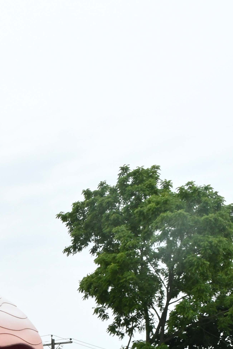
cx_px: -63
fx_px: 942
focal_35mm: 97
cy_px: 469
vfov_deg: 19.2
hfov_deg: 13.6
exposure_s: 1/250
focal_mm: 23
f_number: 25
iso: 1250
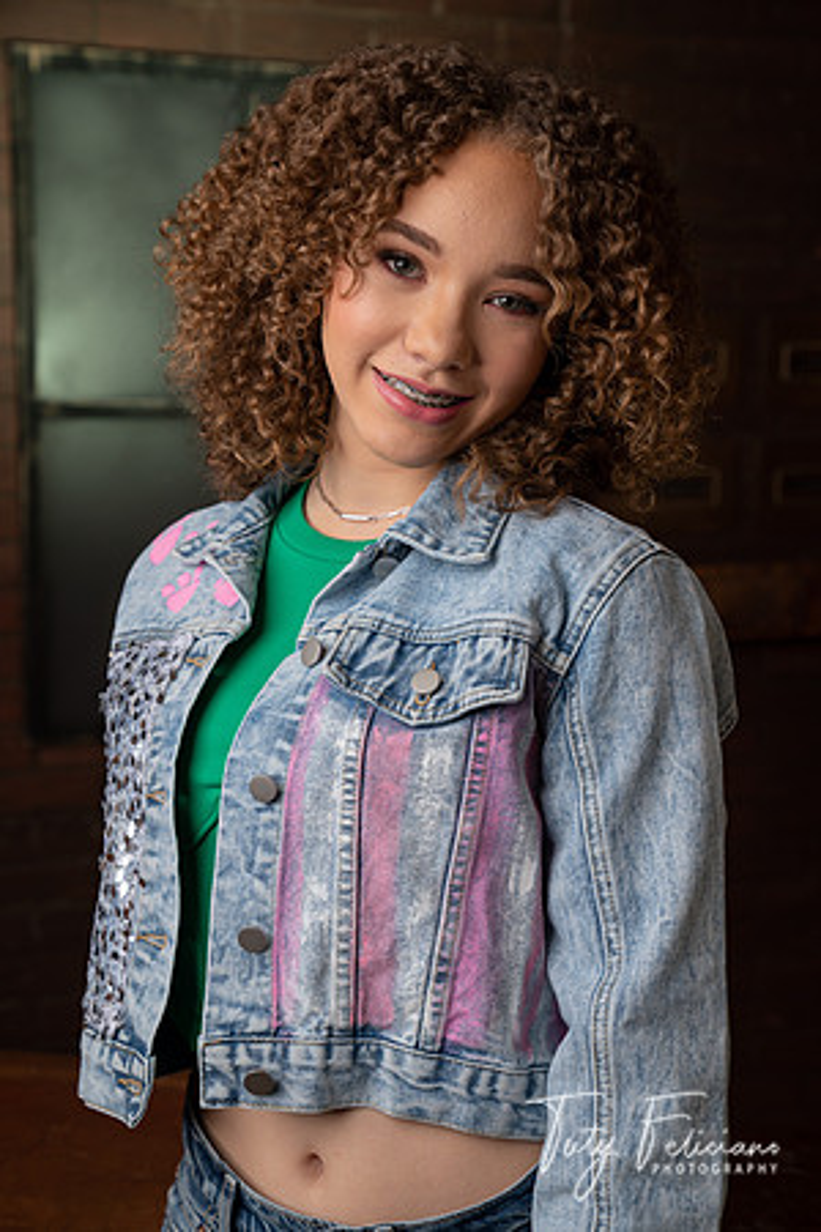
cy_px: 616
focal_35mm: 65
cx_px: 410
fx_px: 2223
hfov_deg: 20.9
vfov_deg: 31.0
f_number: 5.6
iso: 100
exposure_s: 1/125
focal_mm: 65
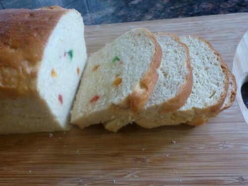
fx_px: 272
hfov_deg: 49.0
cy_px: 93
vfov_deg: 37.7
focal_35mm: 38
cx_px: 124
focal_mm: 6.8
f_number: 3.8
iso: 400
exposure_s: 1/15
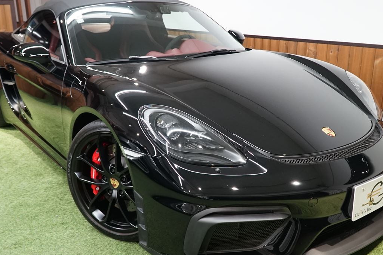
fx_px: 372
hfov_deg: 54.4
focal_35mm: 35
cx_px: 189
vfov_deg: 37.8
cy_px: 136
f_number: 4
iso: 1250
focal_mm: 19
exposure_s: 1/60
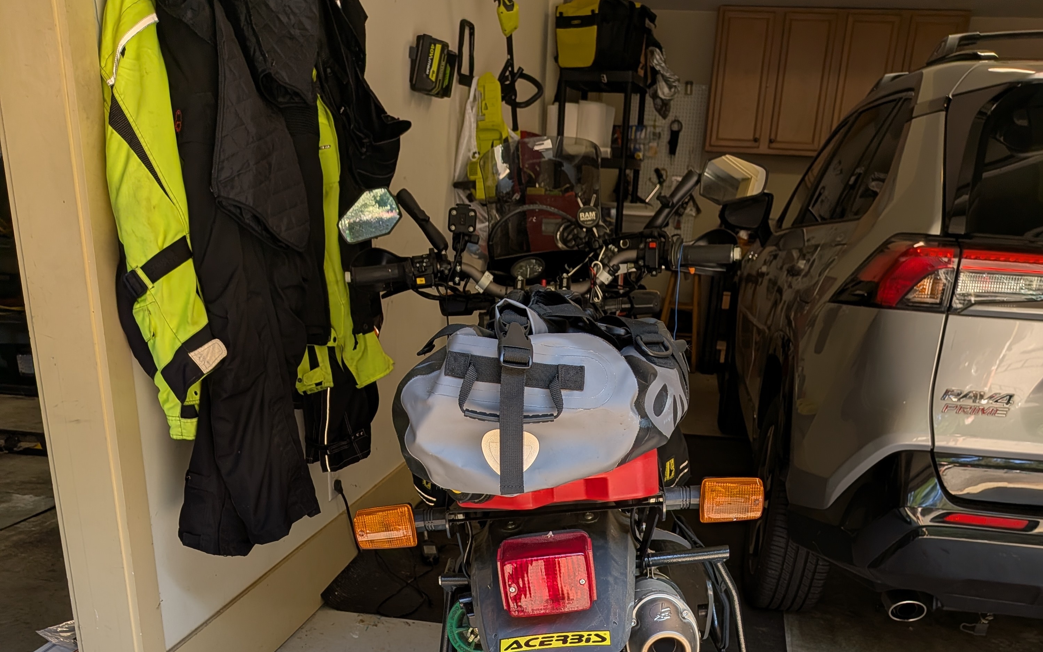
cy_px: 672
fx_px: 967
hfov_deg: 56.7
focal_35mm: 34
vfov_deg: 33.6
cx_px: 522
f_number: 1.7
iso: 30
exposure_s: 1/405
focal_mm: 4.53
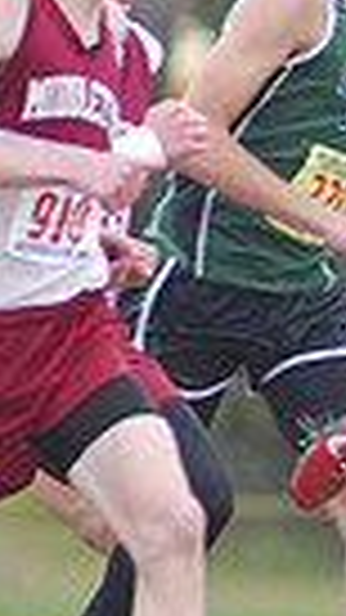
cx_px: 1222
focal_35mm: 1995
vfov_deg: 1.1
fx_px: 32559
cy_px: 252
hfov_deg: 0.6
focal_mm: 300
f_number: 4
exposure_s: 1/500
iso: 800
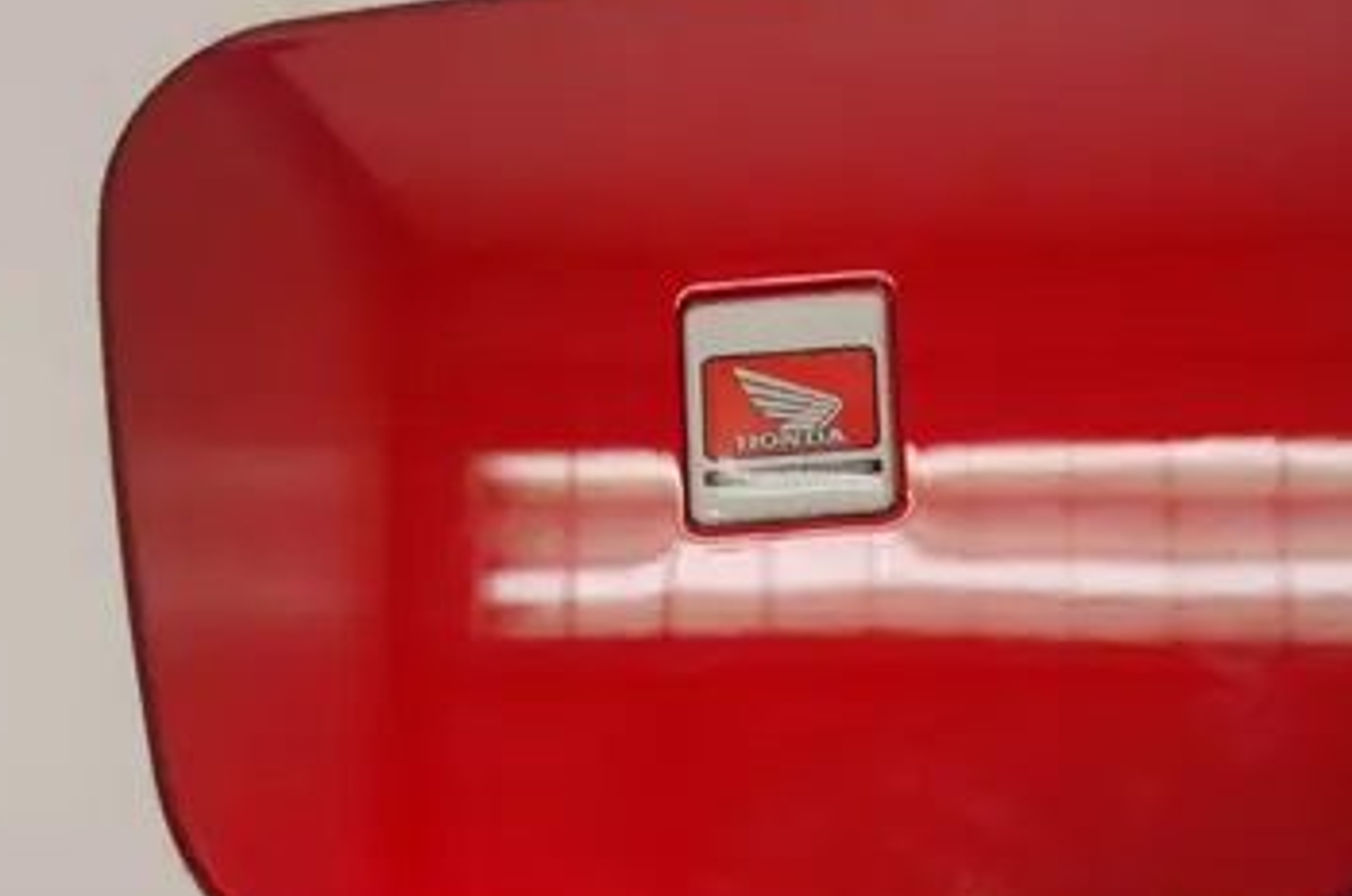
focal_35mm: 107
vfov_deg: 12.7
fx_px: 4011
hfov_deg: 19.1
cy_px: 471
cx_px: 686
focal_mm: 46
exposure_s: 1/80
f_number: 5.3
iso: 400
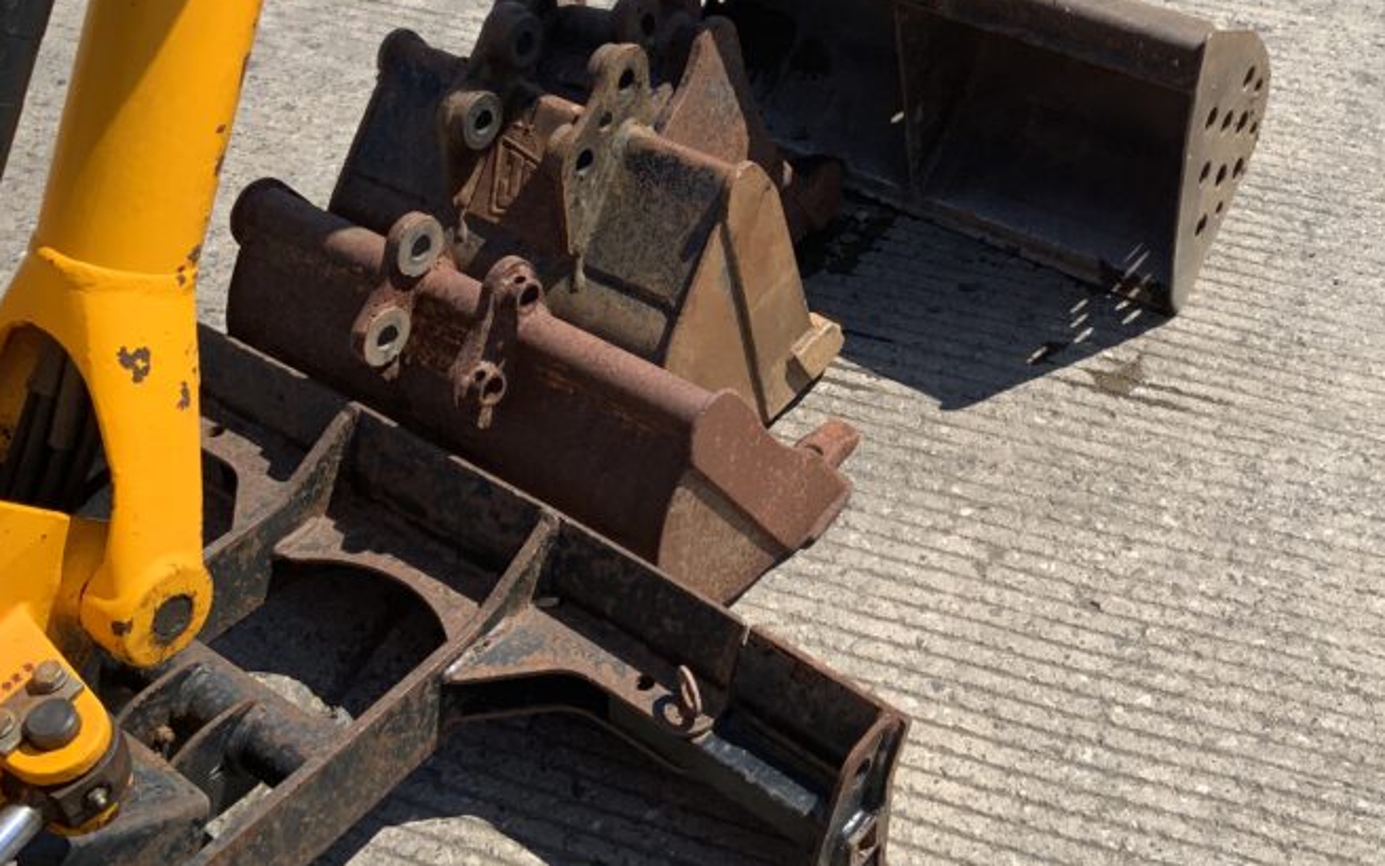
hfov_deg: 41.5
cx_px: 874
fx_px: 1812
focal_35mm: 48
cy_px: 243
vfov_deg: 26.6
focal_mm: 3
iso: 20
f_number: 1.8
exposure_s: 1/1984
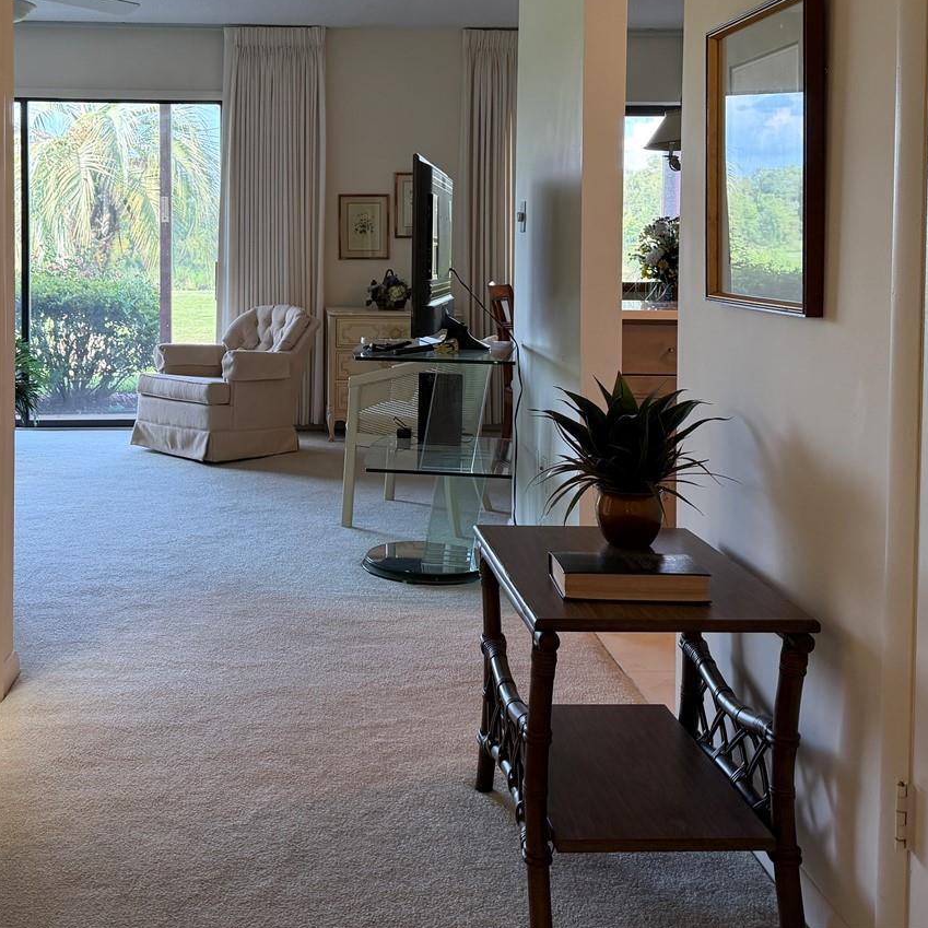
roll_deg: +0.8
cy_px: 275
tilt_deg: -1.1
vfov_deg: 41.1
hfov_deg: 41.5
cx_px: 343
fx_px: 1213
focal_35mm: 40
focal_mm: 6.76
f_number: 1.78
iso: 200
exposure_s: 1/183
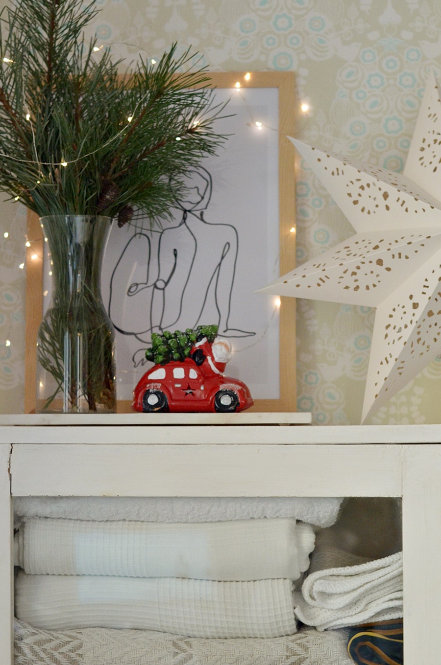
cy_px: 435
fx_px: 1846
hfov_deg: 13.6
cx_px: 236
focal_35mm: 100
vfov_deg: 20.4
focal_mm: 50
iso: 1000
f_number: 2.8
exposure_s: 1/125
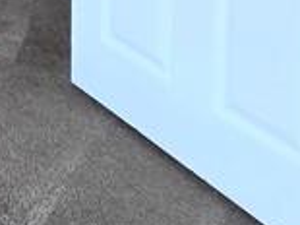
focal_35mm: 86
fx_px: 745
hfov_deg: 14.5
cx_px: -426
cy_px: -279
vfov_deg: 13.5
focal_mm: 2.2
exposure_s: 1/120
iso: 250
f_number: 1.9
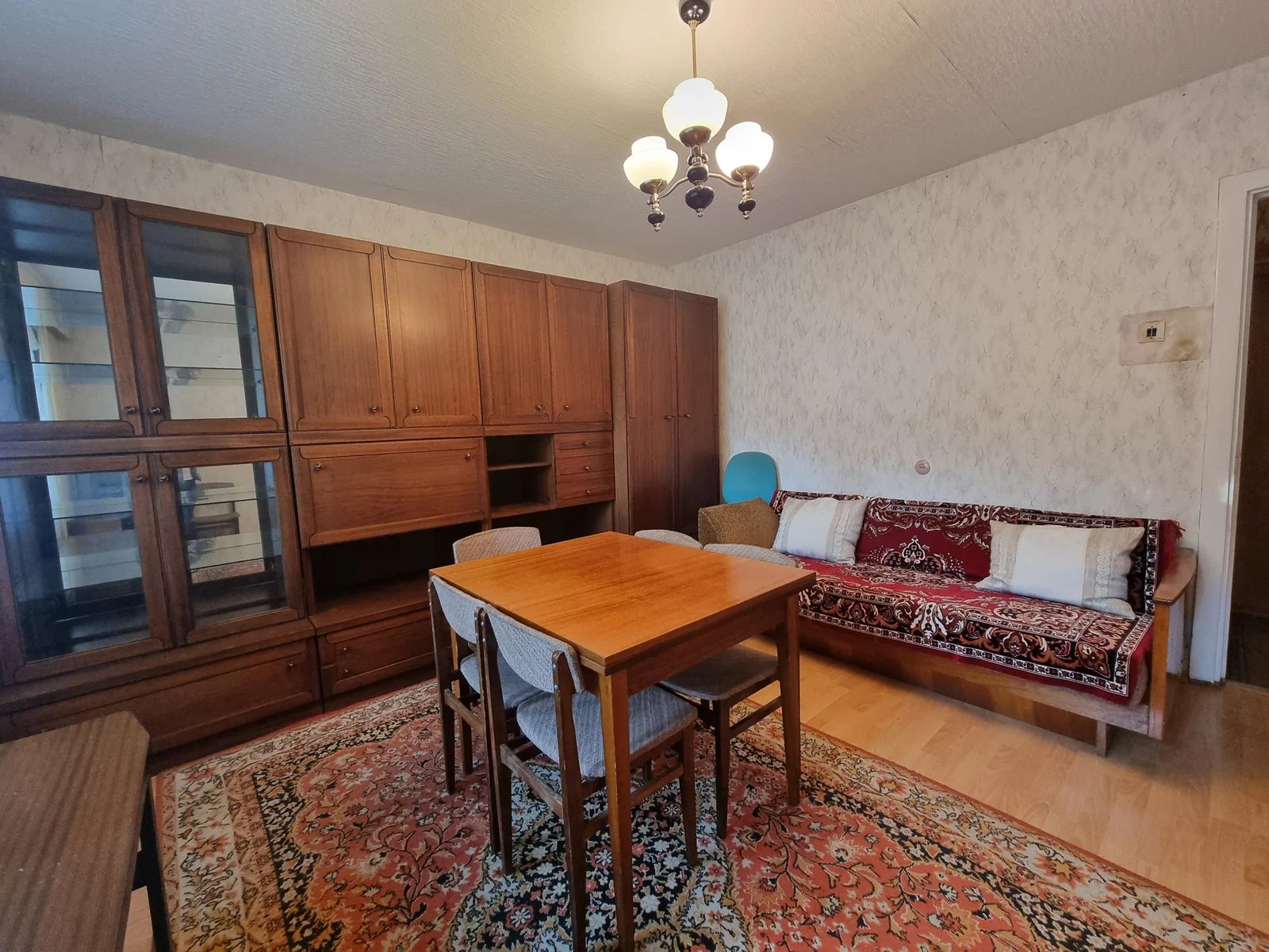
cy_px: 476
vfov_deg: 89.9
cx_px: 634
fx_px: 477
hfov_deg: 106.2
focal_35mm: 13
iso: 400
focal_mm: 2.2
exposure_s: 1/33
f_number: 2.2
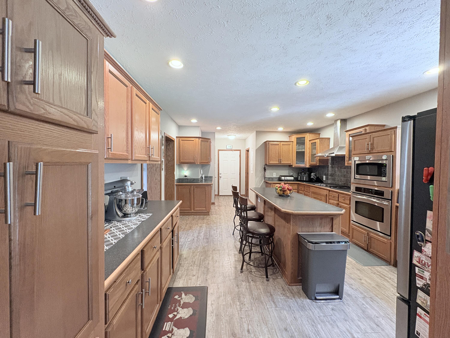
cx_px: 225
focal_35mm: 14
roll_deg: -0.1
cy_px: 169
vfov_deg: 85.7
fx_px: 182
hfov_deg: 102.1
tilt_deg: -1.3
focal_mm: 2.22
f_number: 2.2
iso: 320
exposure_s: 1/60
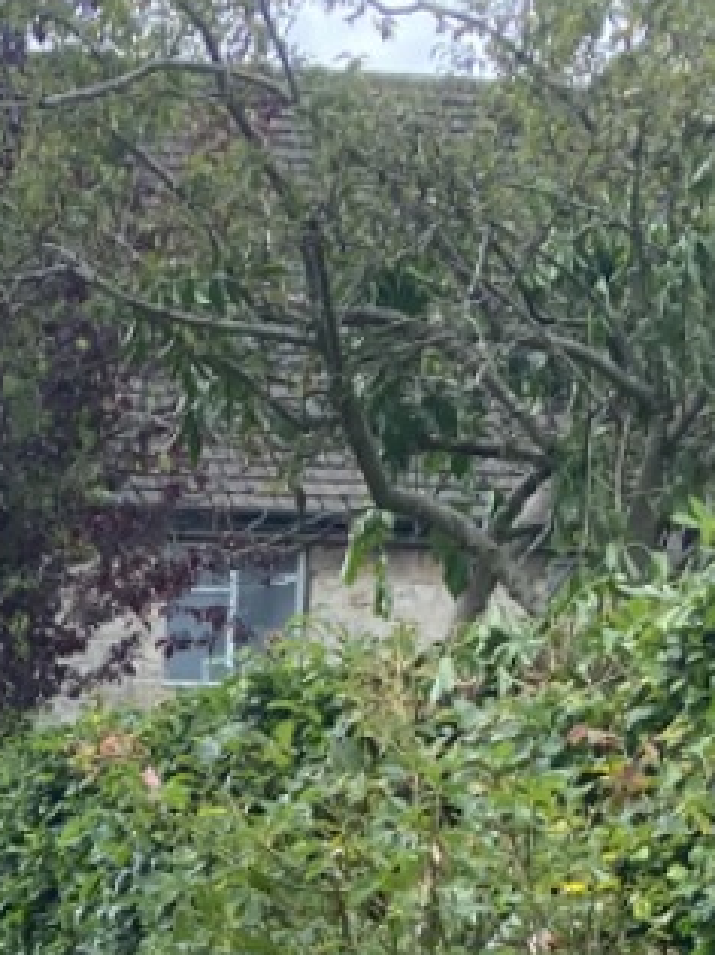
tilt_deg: -13.2
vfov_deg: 16.3
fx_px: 2728
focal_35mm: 99
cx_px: -282
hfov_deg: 14.2
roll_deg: -0.4
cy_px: 1780
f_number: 1.8
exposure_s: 1/871
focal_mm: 4.25
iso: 32
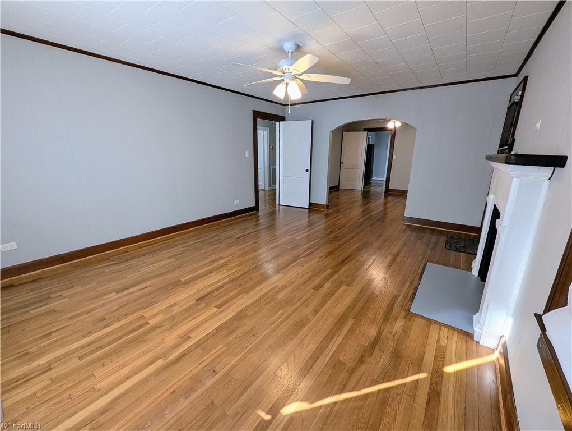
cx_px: 286
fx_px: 215
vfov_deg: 90.0
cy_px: 216
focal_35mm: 13
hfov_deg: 106.1
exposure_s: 1/48.8
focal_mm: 1.95
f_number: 2.2
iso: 51
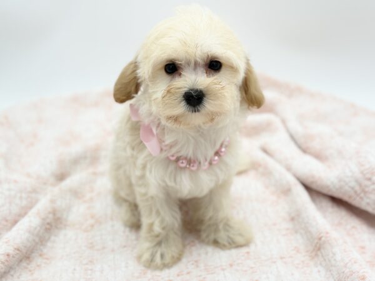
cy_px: 140
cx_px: 188
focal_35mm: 52
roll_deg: +3.4
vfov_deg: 28.0
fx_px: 563
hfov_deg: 36.8
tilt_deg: -28.7
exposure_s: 1/395
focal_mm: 5.96
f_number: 1.6
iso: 32
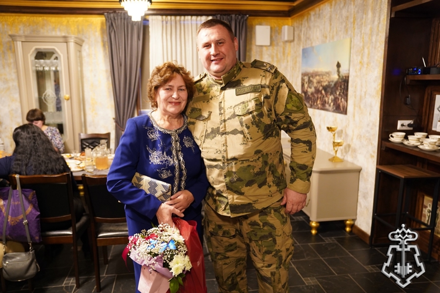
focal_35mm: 29
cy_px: 146
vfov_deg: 45.0
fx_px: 354
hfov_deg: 63.7
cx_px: 220
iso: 2000
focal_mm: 29
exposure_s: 1/30
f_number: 2.8
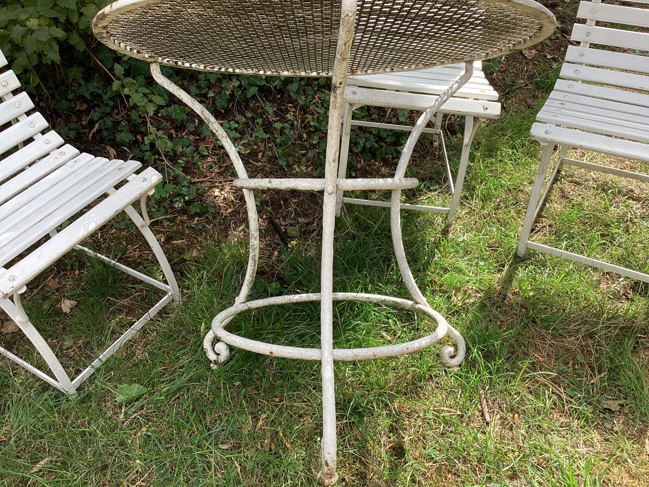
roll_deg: +3.3
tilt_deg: -43.3
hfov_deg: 58.4
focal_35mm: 31
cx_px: 324
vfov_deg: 45.4
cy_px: 244
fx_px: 581
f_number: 2.4
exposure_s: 1/233
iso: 25
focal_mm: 3.3
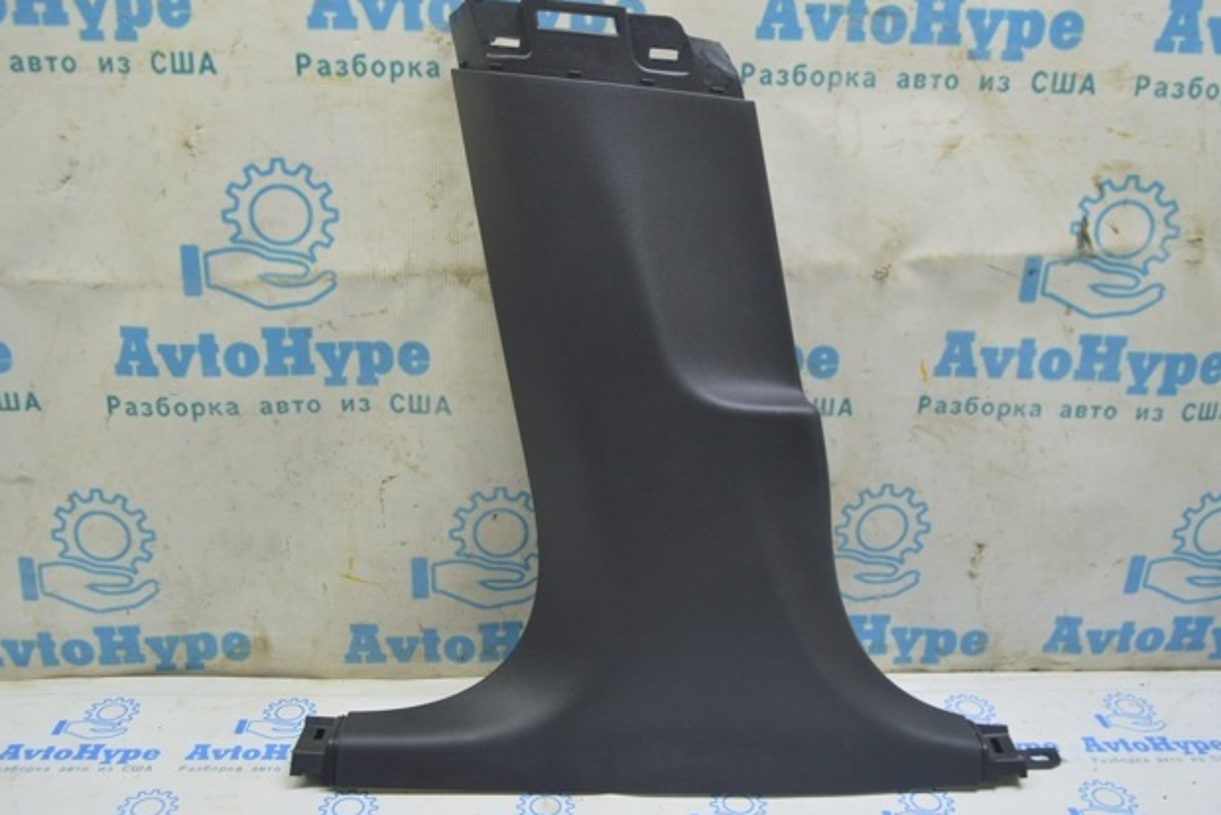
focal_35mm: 34
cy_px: 412
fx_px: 1154
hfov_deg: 55.8
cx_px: 593
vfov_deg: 38.9
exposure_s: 1/20
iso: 400
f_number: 5.6
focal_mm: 22
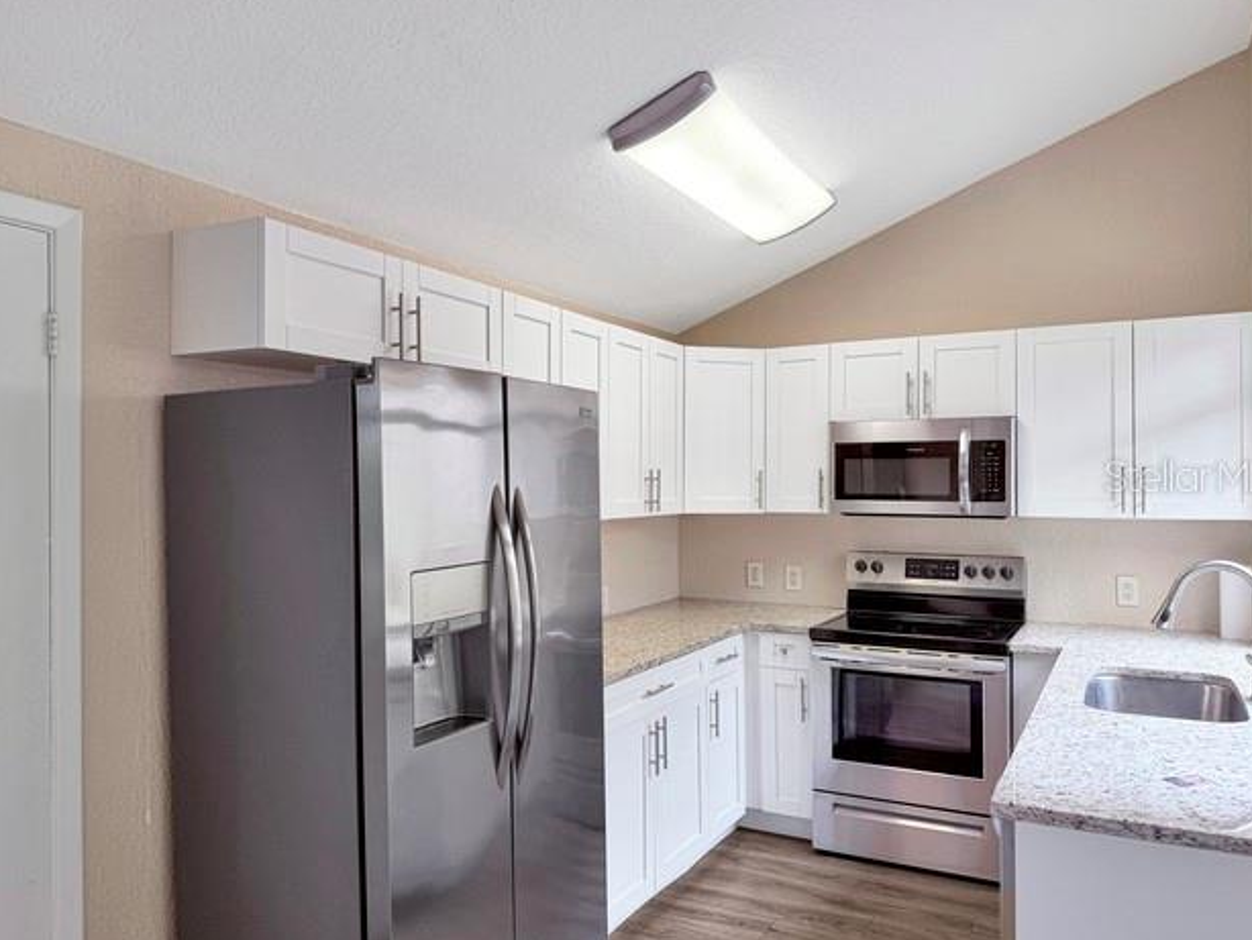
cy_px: 475
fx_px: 905
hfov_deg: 69.4
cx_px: 644
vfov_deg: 54.9
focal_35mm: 25
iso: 64
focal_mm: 6.76
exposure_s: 1/120
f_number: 1.78
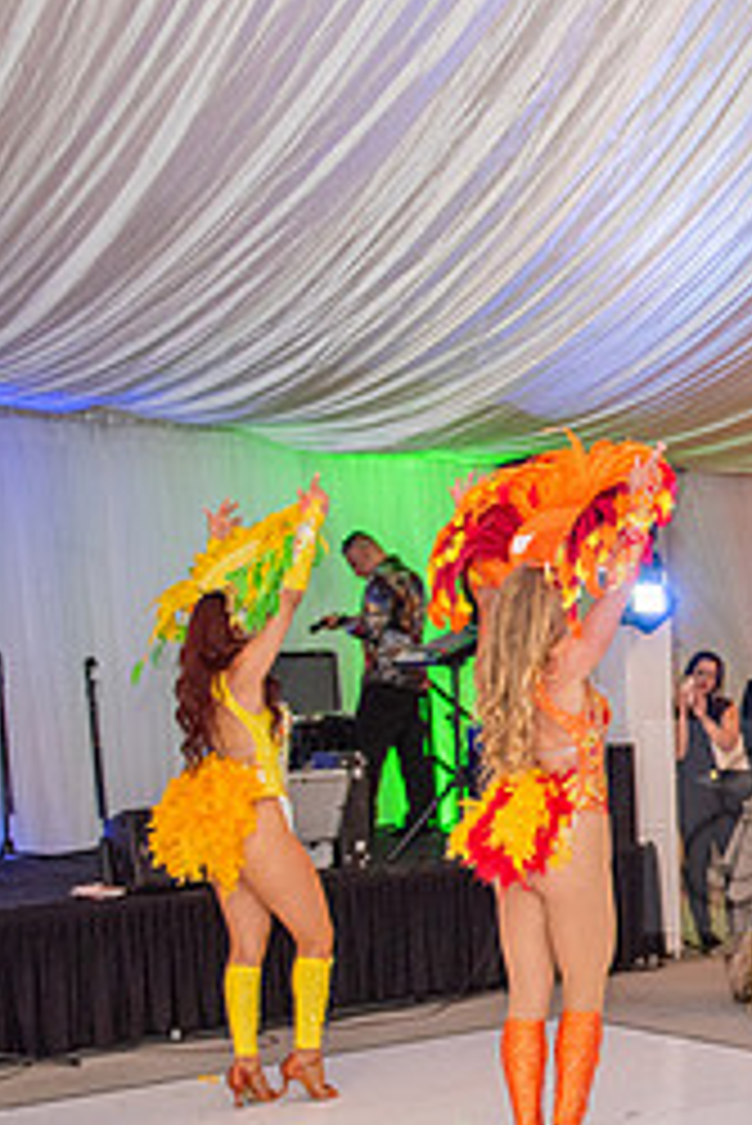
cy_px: 826
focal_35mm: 65
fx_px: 2034
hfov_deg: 19.0
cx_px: 1036
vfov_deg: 30.5
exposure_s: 1/160
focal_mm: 28
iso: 1000
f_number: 2.8
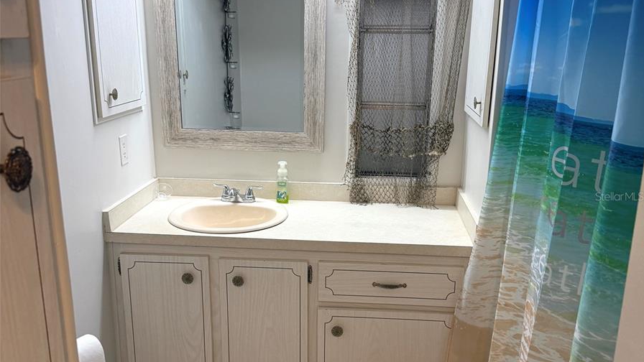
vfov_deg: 33.7
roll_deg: -0.9
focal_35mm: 35
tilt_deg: -14.0
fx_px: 598
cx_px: 323
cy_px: 196
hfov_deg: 56.6
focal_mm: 6.76
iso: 125
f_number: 1.78
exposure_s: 1/146
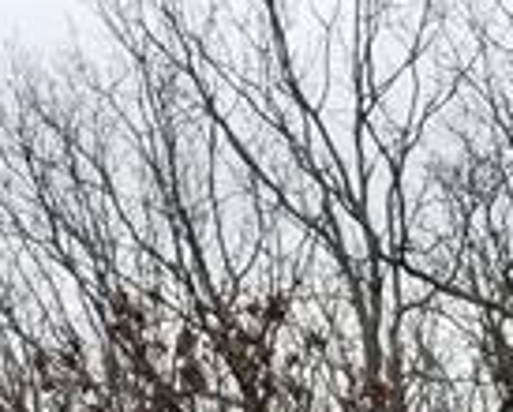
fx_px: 2874
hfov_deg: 10.1
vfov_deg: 7.4
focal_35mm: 189
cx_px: 573
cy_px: 1184
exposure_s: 1/491
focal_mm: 4.3
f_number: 1.7
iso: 50
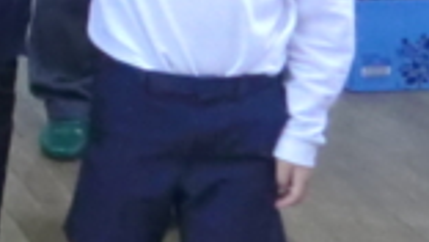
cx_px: -588
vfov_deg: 7.1
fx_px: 1844
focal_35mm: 162
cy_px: -300
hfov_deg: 11.2
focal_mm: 5.2
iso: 800
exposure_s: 1/25
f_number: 3.5
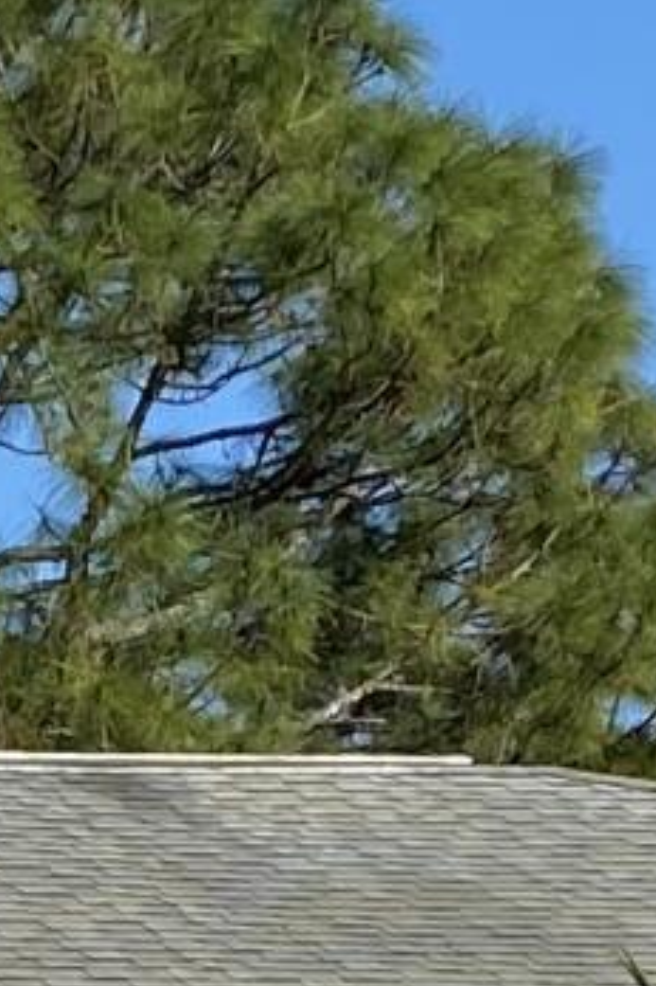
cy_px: 1282
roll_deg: +1.5
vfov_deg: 8.7
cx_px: -324
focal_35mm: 234
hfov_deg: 5.8
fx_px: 6402
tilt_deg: +2.9
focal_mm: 4.25
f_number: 1.8
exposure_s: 1/2571
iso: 32
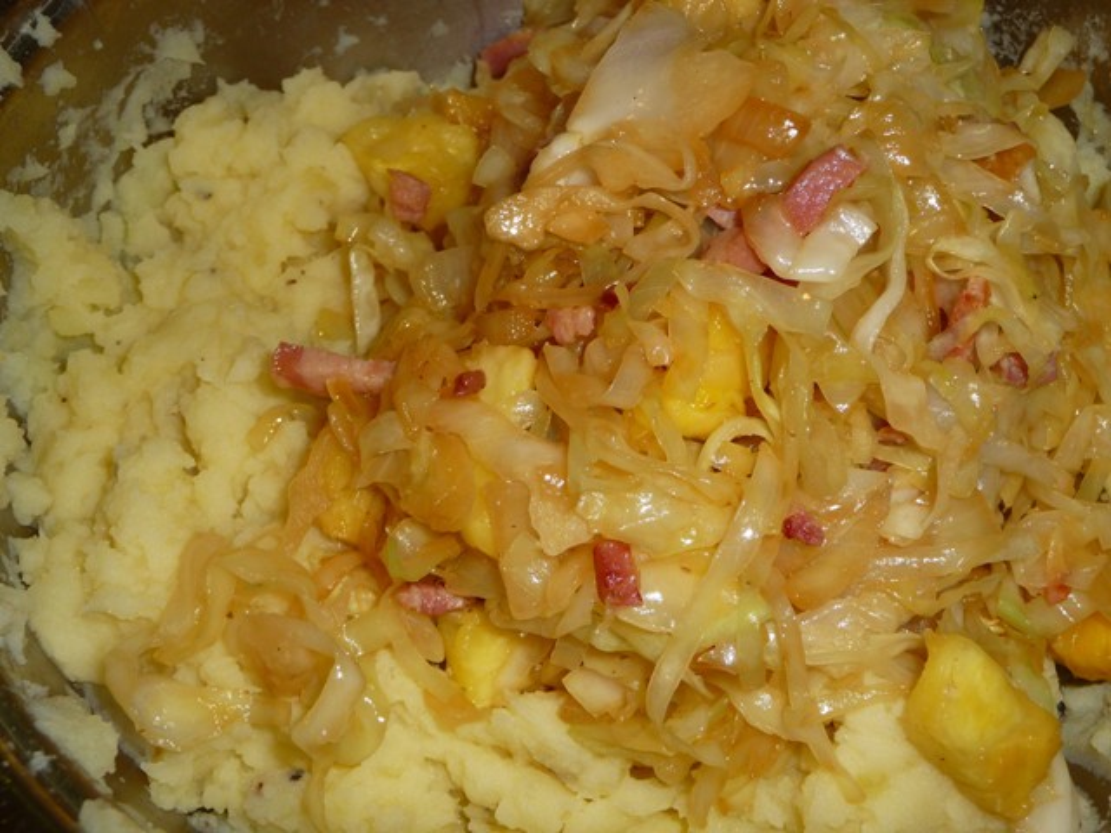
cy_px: 416
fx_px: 1380
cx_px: 556
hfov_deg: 43.9
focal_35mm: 43
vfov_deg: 33.6
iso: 100
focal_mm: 7.1
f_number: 4
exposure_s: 1/30
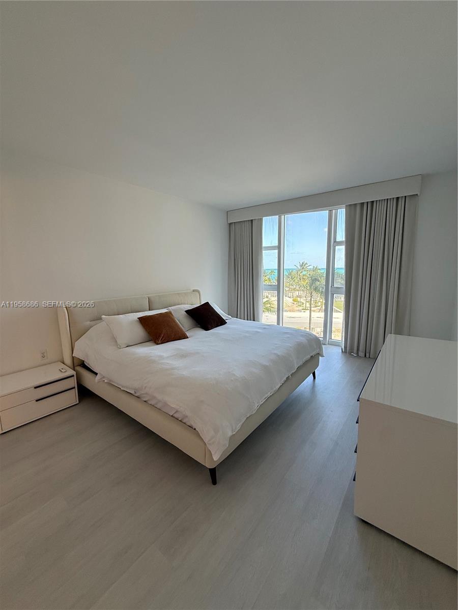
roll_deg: +0.0
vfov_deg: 102.1
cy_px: 305
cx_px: 229
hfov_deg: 85.7
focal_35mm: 14
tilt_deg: -6.9
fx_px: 247
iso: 80
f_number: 2.2
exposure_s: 1/120
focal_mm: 2.22
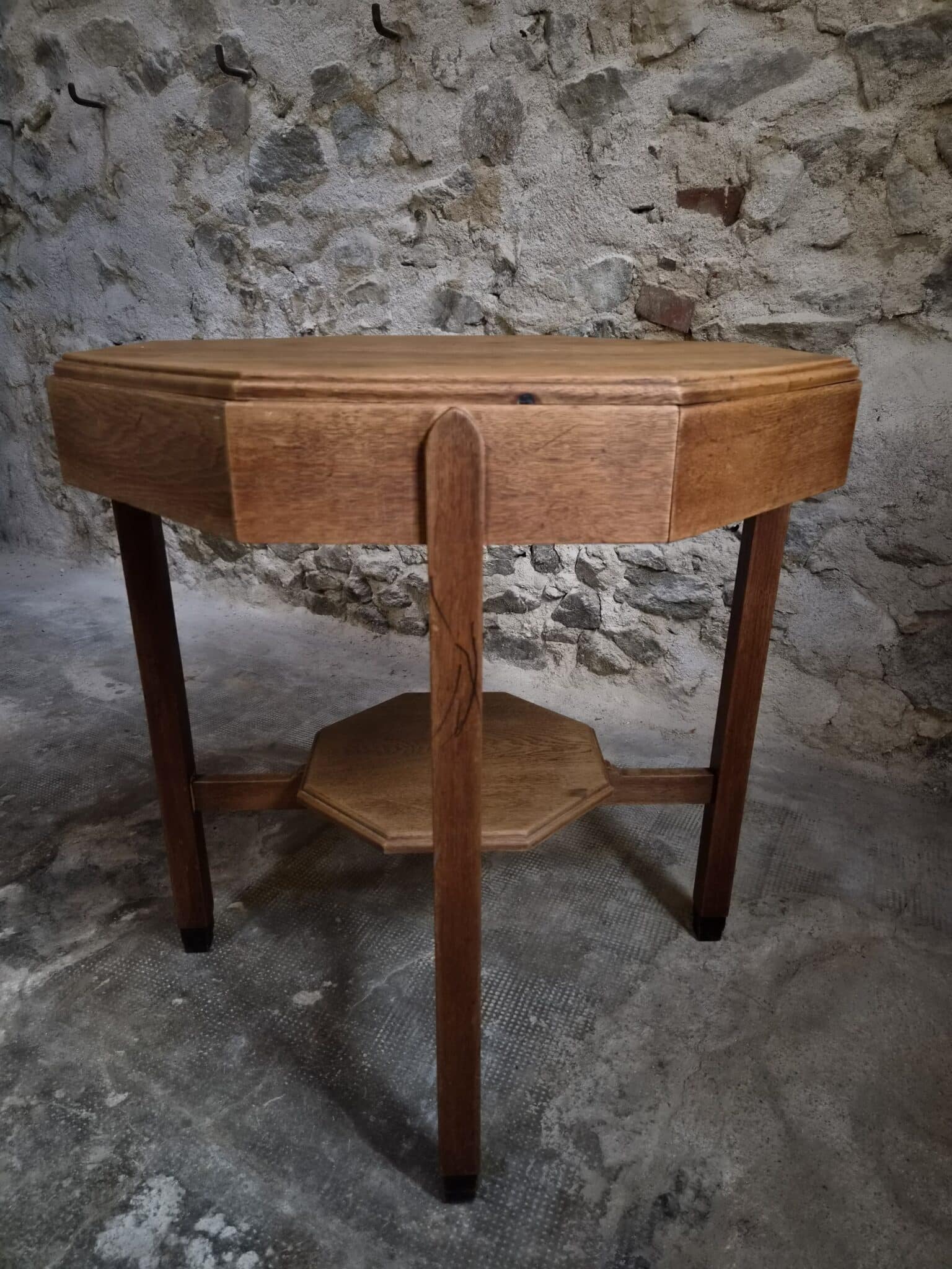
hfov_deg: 58.9
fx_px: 843
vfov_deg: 73.9
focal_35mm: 23
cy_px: 634
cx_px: 476
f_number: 1.8
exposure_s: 1/100
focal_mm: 5.4
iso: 1000
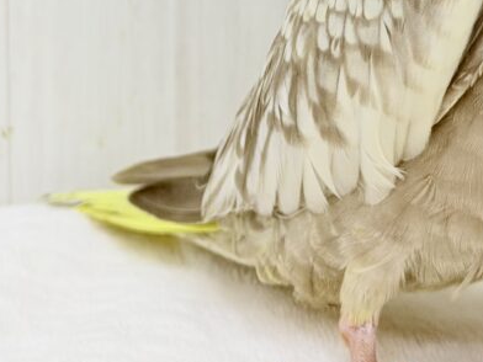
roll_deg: +1.0
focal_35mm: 147
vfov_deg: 9.9
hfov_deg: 13.4
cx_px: 196
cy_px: -119
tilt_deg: -4.9
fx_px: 2051
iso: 160
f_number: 1.78
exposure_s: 1/50
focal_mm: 6.76
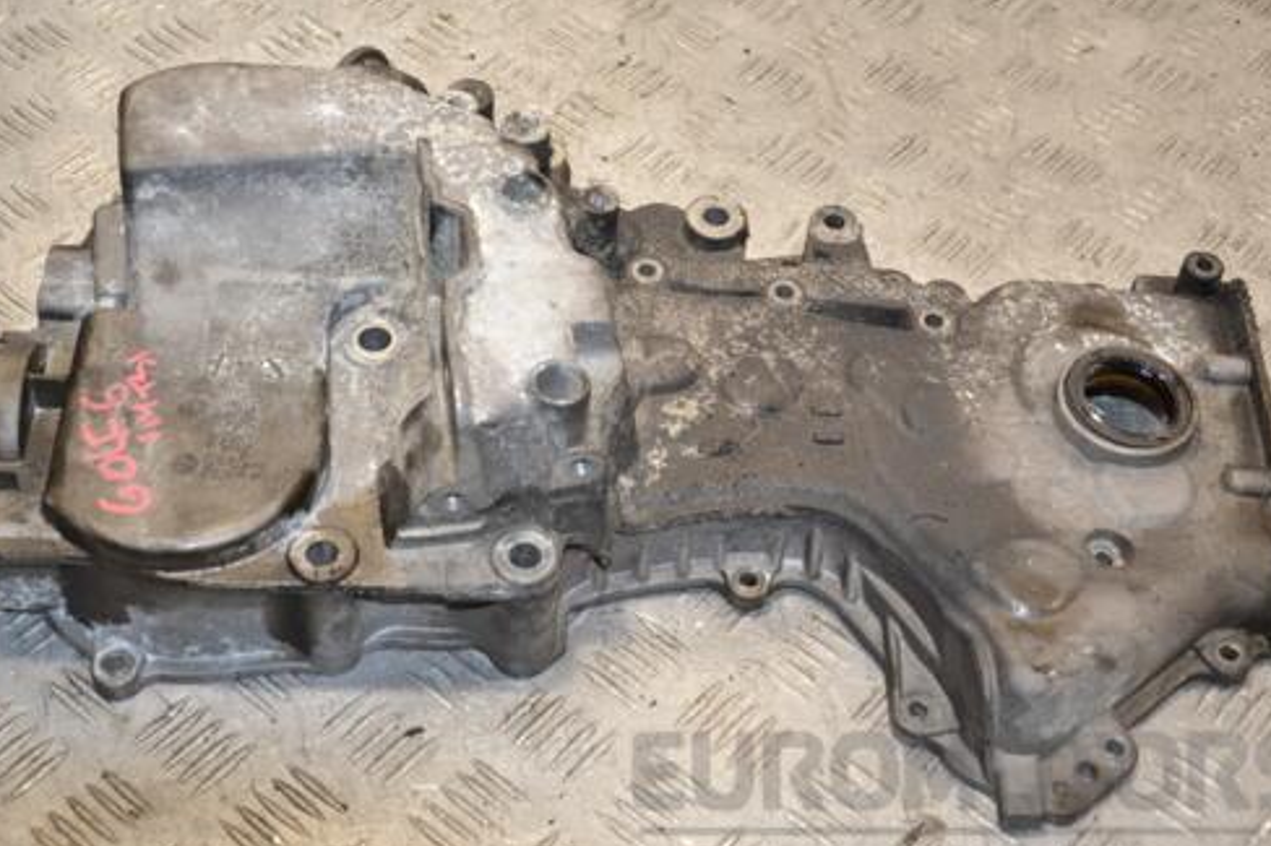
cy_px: 424
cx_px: 583
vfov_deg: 23.0
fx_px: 2082
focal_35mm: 59
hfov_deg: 33.9
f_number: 5.6
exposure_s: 1/200
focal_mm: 32
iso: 800
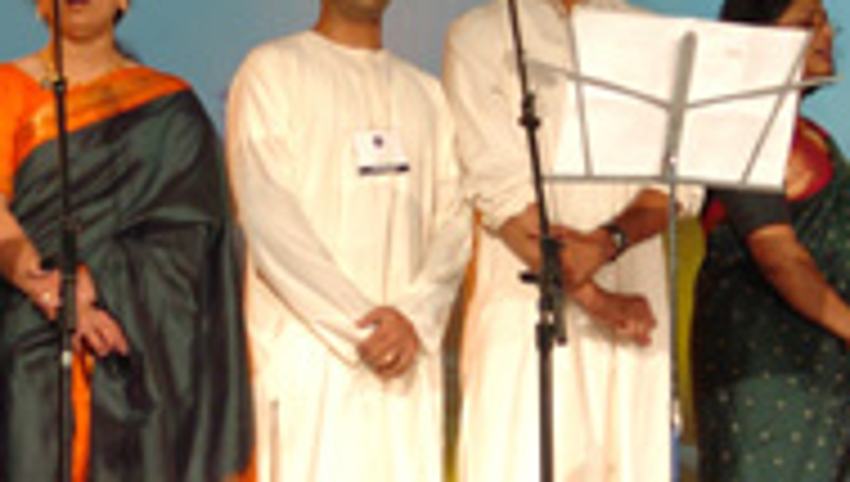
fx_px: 3363
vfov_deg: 8.2
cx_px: 288
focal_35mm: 149
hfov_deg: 14.4
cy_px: 403
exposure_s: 1/60
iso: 400
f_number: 2.8
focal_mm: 30
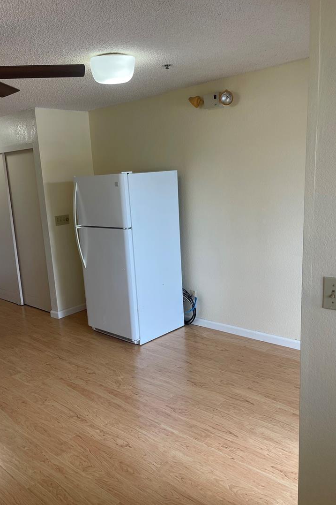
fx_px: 406
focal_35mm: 29
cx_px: 134
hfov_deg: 44.7
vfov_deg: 63.6
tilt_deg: -12.0
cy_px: 271
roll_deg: +4.2
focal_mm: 5.1
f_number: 1.6
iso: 64
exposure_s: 1/120
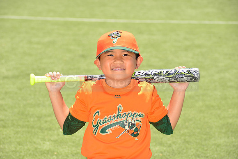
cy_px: 80
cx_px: 119
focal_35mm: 170
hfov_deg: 12.1
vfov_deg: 8.1
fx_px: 1124
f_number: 11
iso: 250
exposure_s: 1/250
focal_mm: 170
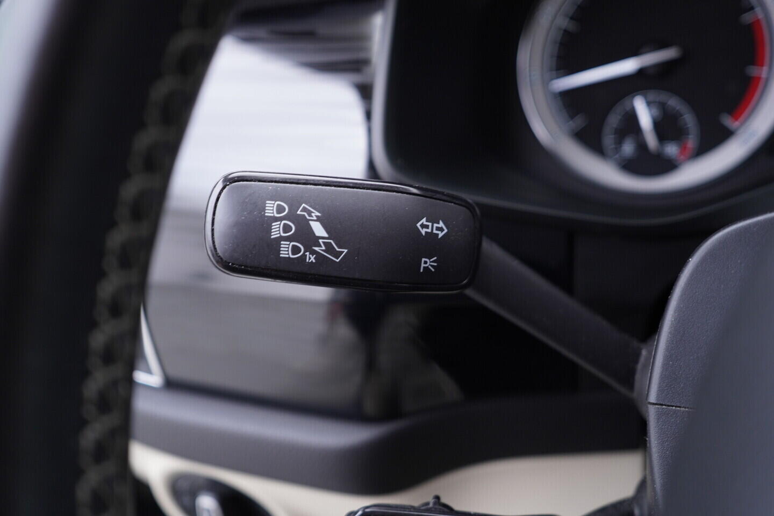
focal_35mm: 36
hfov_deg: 53.1
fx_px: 774
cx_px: 387
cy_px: 258
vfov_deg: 36.9
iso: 320
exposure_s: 1/40
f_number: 2.8
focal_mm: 24
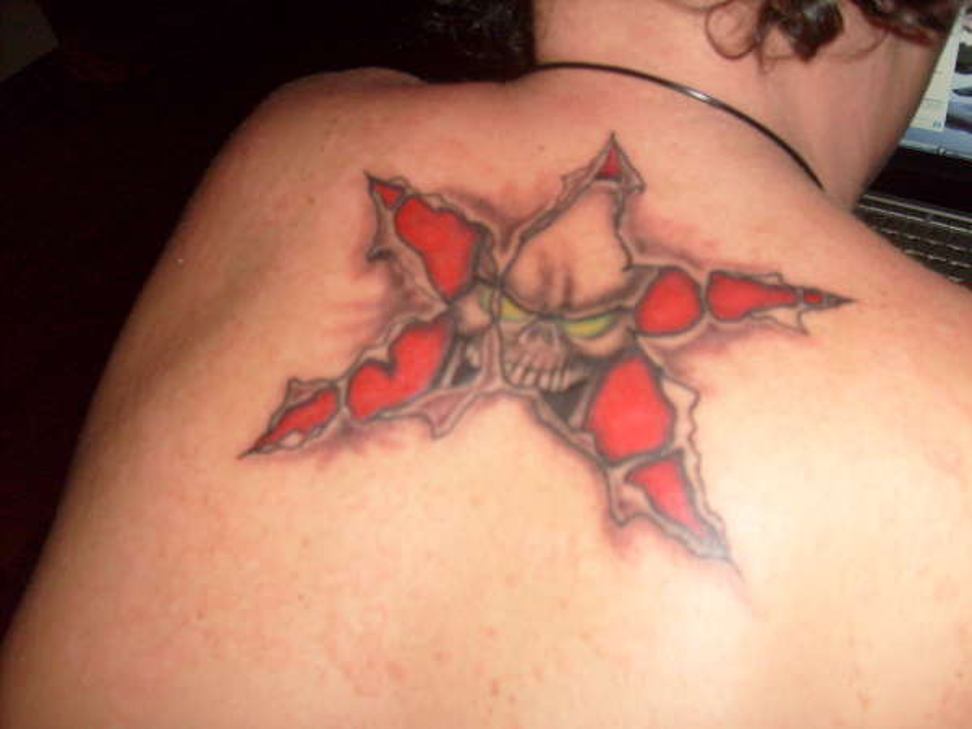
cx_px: 486
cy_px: 364
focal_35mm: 35
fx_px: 983
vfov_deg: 40.7
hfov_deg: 52.6
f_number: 2.8
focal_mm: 5.8
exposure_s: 1/45
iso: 100
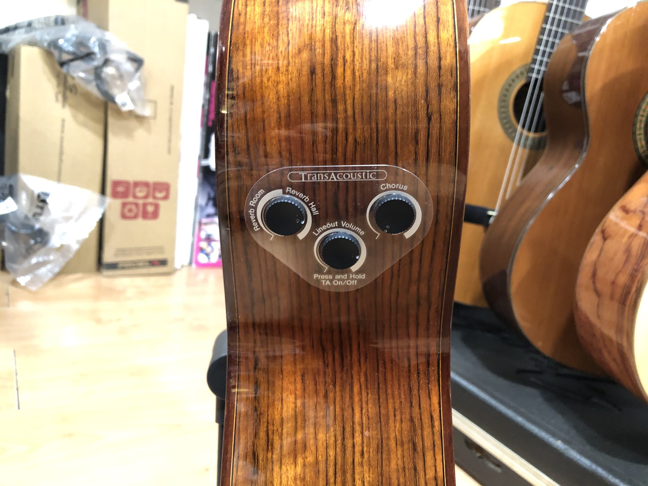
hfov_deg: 63.4
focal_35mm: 28
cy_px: 243
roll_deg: -9.1
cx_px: 324
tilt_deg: -12.6
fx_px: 524
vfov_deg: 49.7
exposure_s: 1/4
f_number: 1.8
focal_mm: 3.99
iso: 100
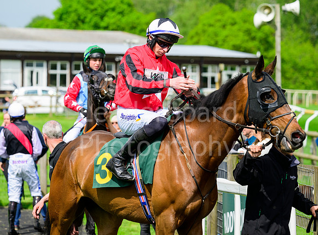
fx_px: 2105
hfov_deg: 8.6
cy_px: 109
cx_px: 129
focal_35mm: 230
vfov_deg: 6.4
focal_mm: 200
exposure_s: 1/2500
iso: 640
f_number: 6.3
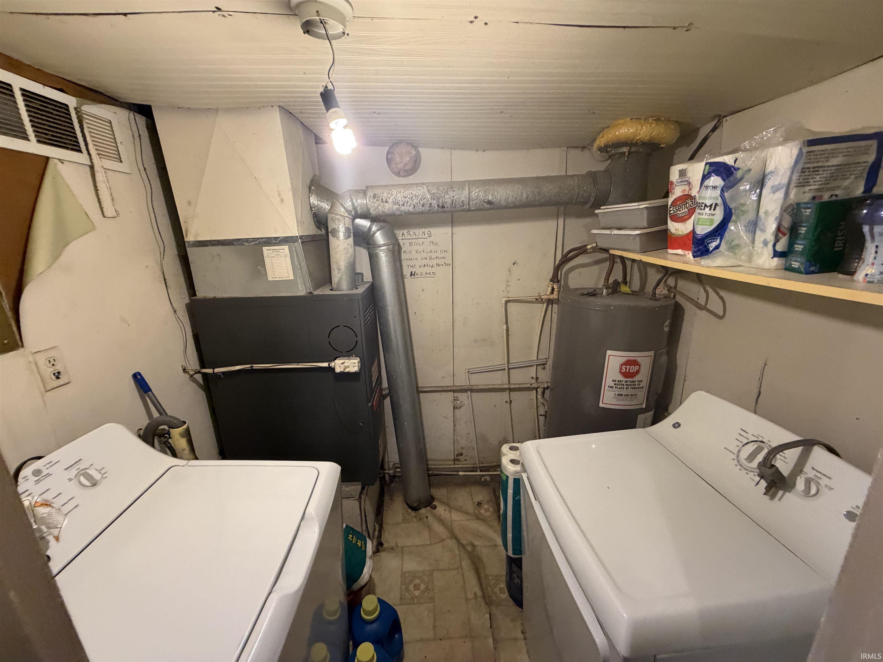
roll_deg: +2.7
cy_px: 331
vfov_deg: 85.7
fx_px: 357
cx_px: 442
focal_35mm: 14
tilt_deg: -17.3
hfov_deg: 102.1
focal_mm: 2.22
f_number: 2.2
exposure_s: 1/60
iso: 400
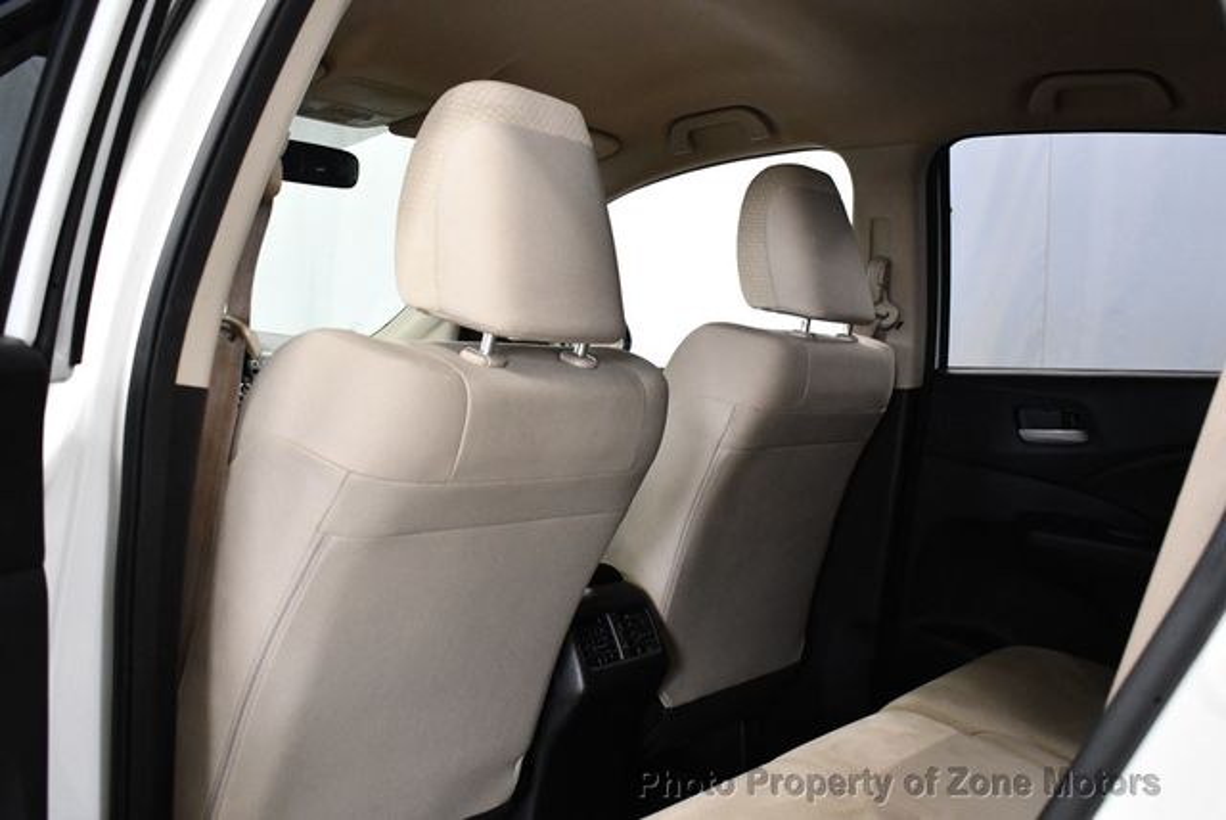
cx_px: 613
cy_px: 410
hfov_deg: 53.1
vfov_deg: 36.9
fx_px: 1227
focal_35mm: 36
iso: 2200
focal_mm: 18
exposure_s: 1/125
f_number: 3.5
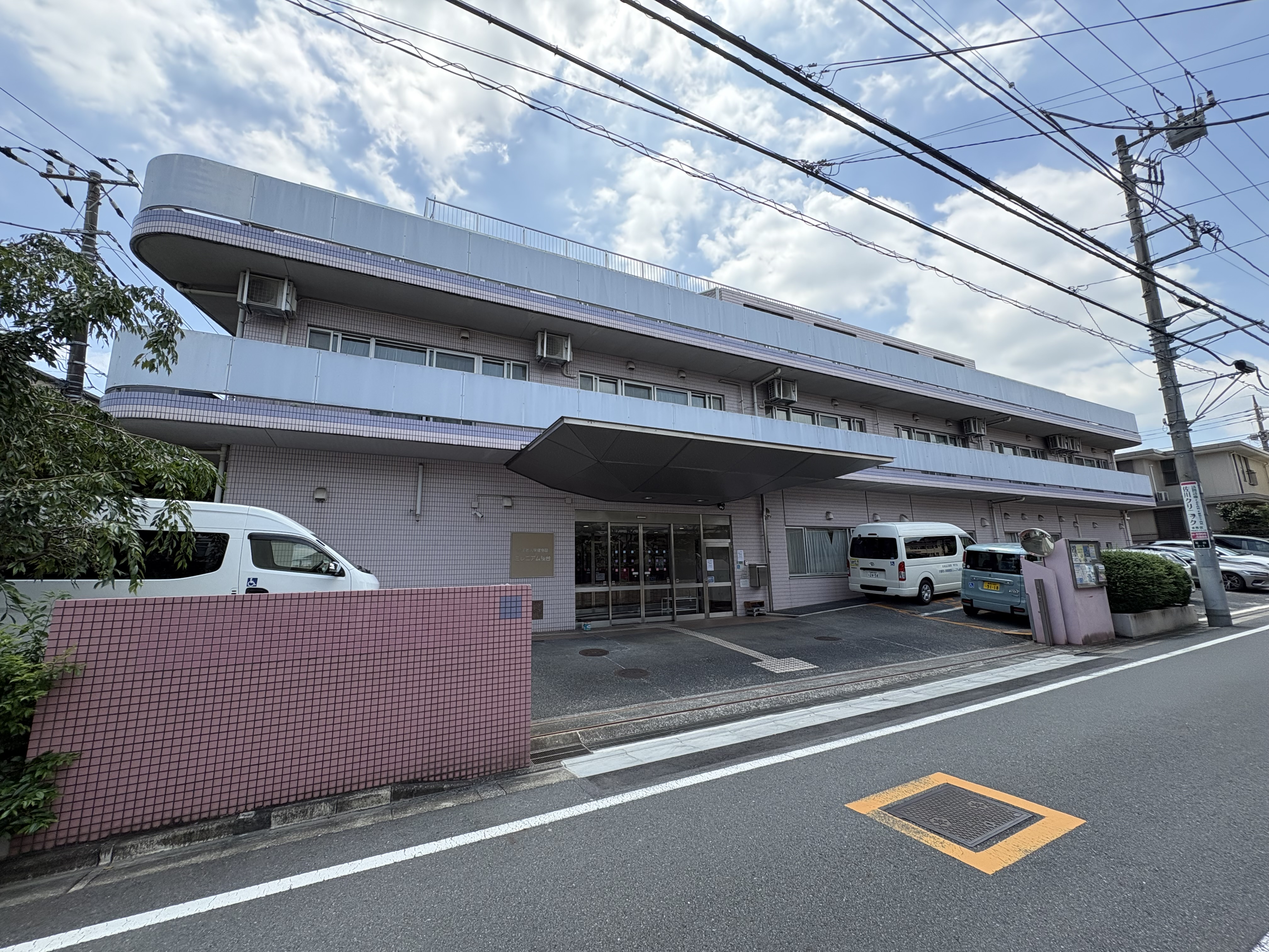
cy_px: 476
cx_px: 634
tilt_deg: +10.4
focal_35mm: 14
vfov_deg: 85.7
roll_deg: +2.3
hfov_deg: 102.1
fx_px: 513
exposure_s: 1/756
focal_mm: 2.22
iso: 64
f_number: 2.2
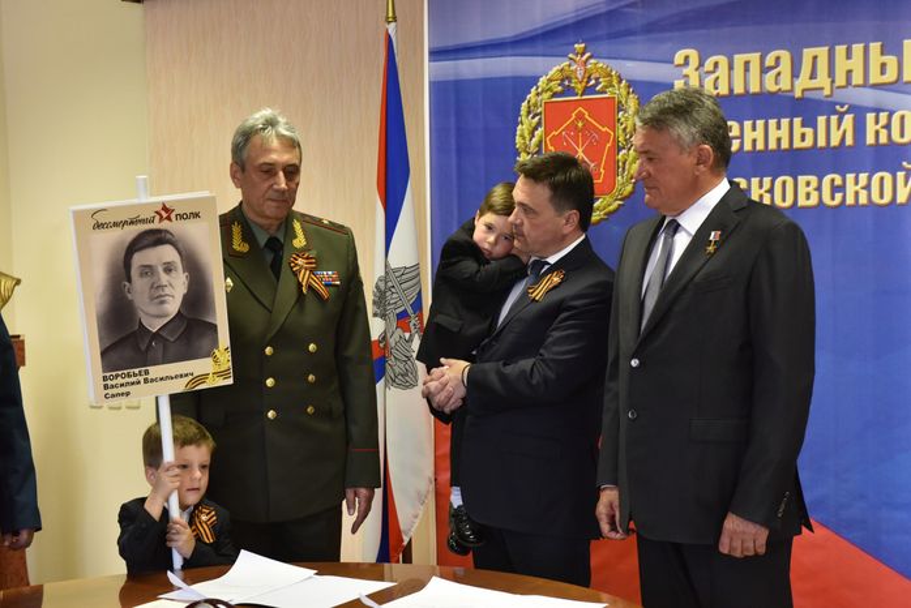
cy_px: 304
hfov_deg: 32.4
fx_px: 1570
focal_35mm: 62
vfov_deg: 21.9
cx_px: 456
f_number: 5.6
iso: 4000
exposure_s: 1/100
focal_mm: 62
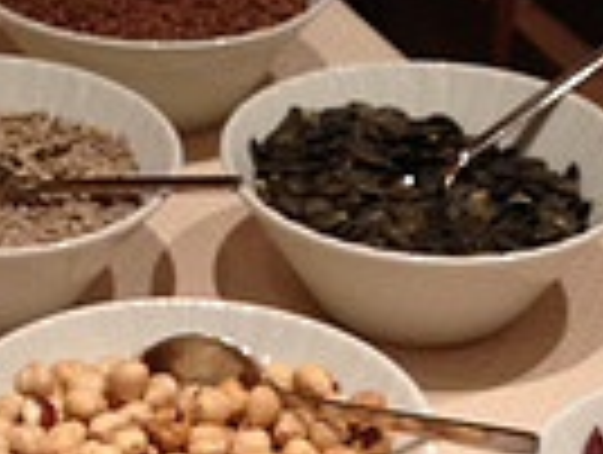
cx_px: 256
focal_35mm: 151
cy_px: 659
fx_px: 2635
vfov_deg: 9.6
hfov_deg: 13.1
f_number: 2.4
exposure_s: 1/20
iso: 160
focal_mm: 4.28
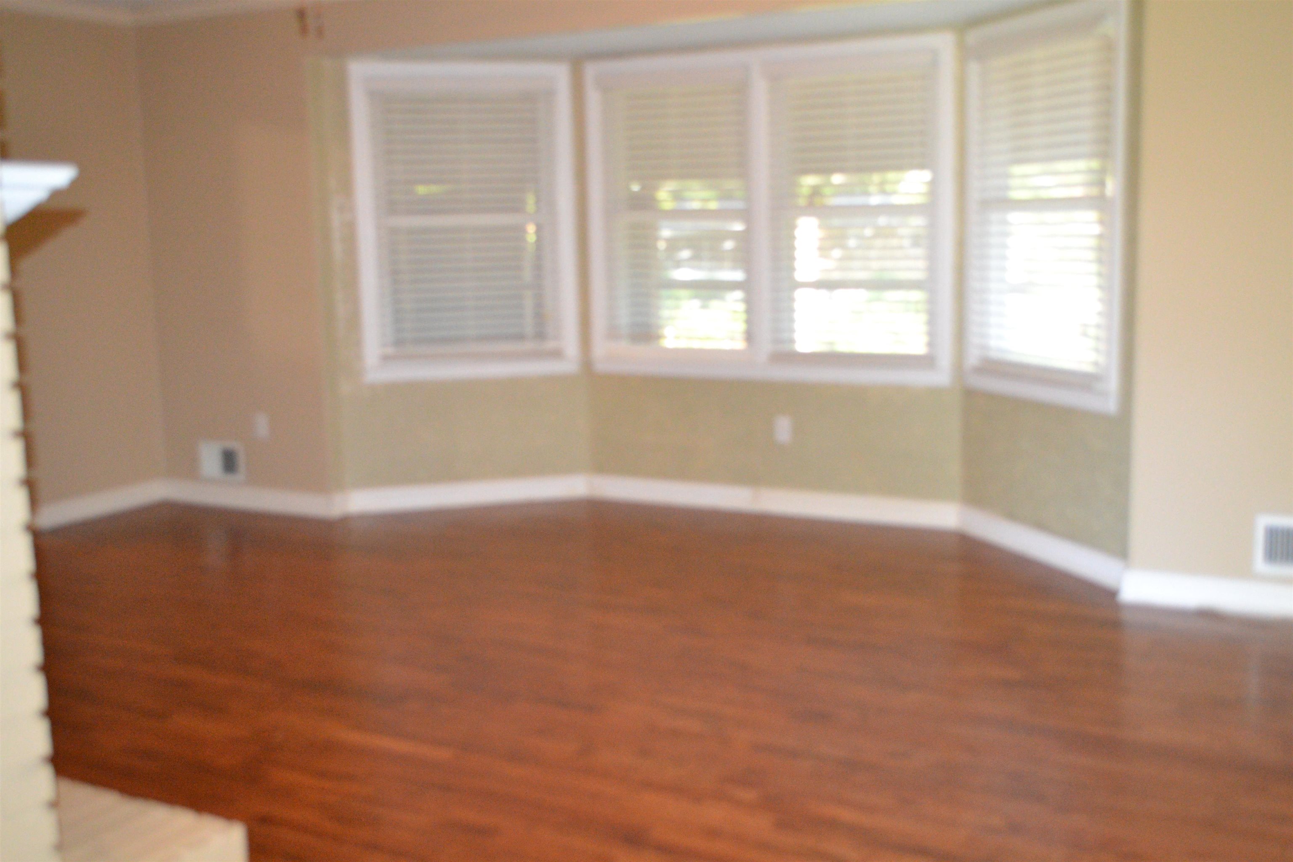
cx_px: 646
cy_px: 431
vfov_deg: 34.2
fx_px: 1401
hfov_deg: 49.6
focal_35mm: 39
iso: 3200
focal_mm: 26
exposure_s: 1/60
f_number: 4.2
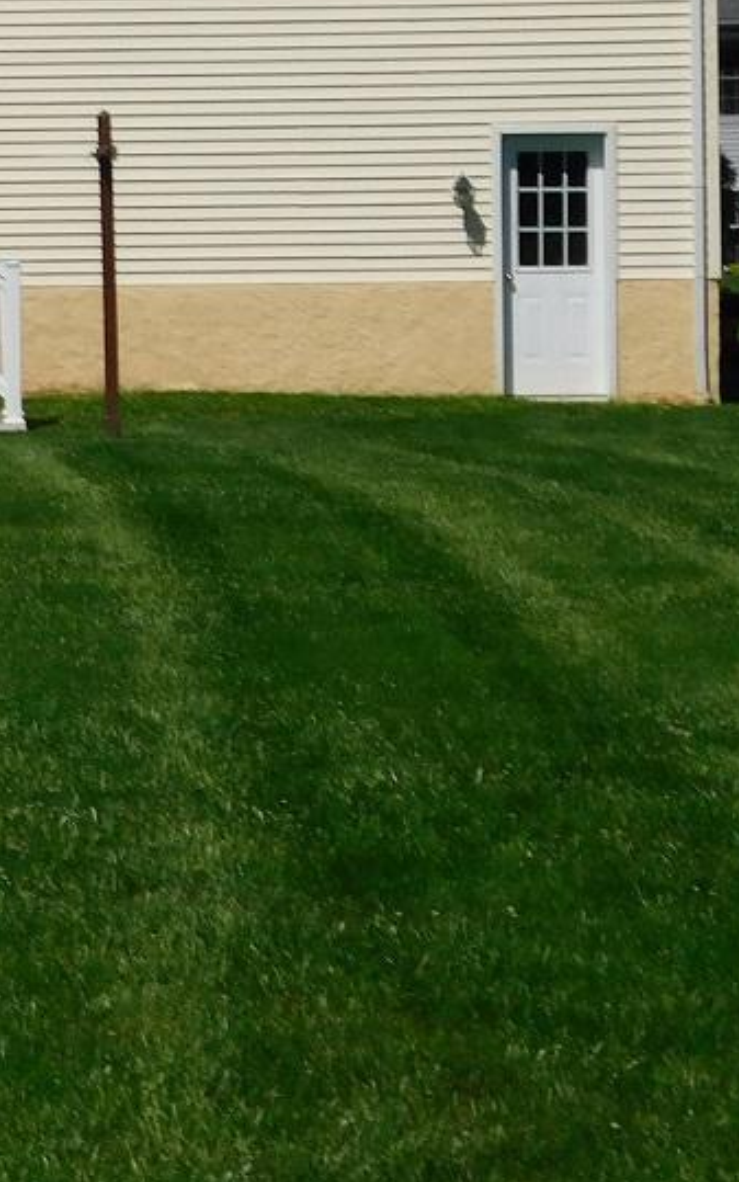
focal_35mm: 187
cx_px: -252
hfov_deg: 6.9
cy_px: 132
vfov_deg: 11.1
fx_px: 6024
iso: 125
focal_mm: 11.7
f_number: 8.4
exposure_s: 1/500
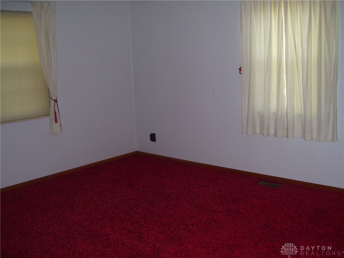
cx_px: 172
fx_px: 368
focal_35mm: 37
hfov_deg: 50.1
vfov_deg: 38.7
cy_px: 129
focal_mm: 6
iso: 125
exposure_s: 1/60
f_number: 2.7
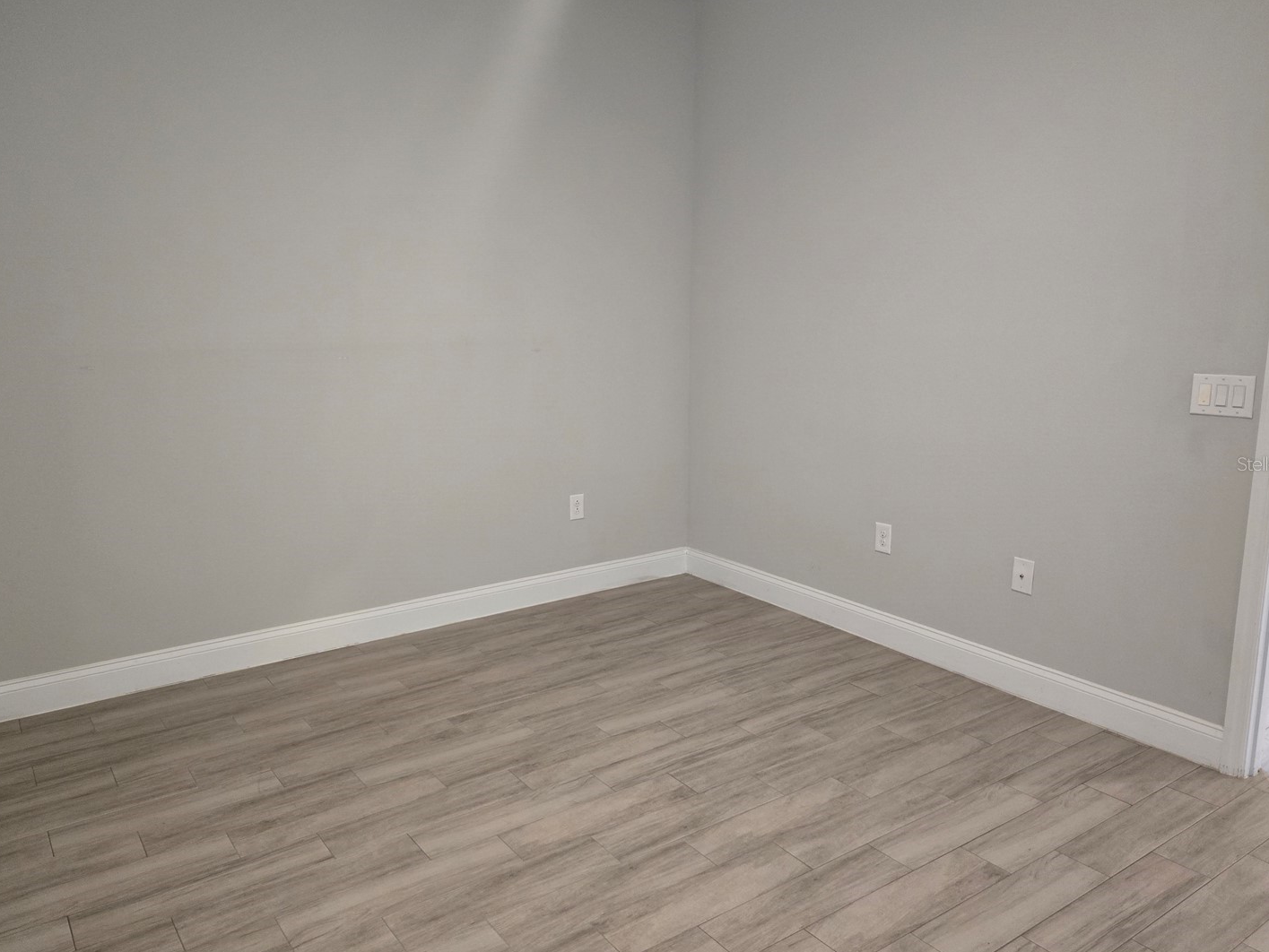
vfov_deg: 53.1
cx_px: 604
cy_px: 463
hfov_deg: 67.3
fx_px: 953
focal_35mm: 26
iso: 640
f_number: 1.8
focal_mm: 5.4
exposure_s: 1/60
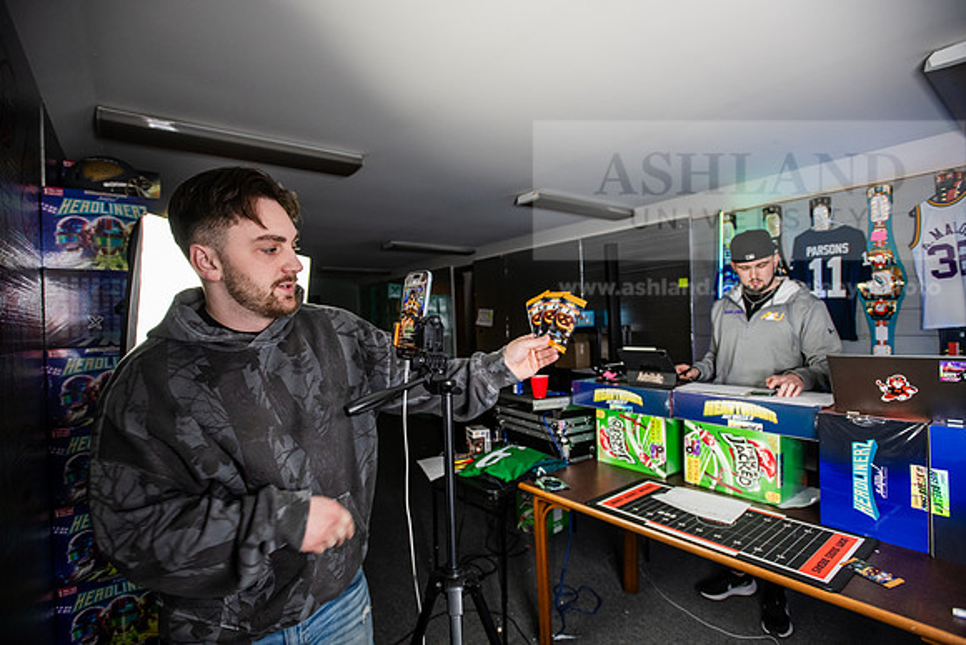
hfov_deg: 93.3
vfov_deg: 70.5
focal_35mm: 17
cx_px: 483
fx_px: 456
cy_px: 322
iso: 1000
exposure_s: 1/160
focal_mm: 17
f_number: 3.5
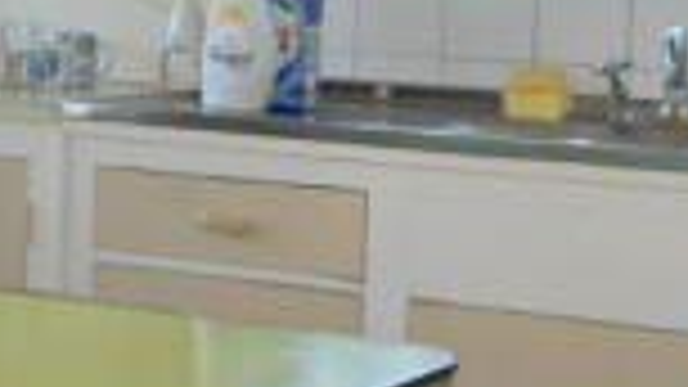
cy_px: 74
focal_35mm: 121
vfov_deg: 10.0
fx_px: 2207
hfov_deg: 17.1
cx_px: -88
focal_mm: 18
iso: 400
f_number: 4
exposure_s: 1/80
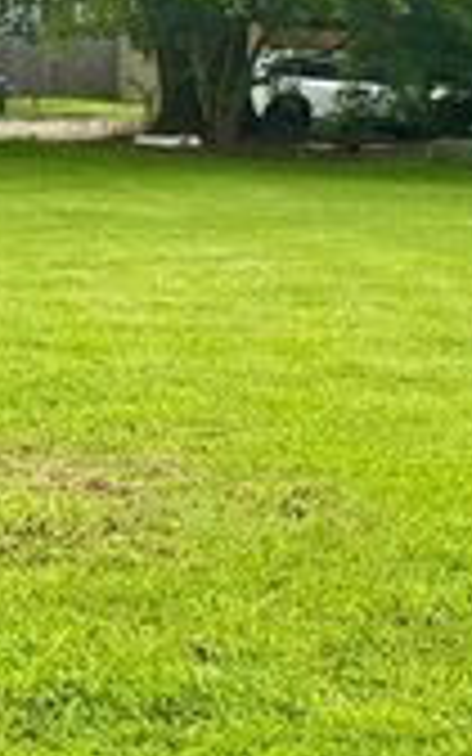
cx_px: 9
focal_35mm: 151
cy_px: 29
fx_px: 3108
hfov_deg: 8.6
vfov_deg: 13.7
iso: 80
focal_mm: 6.76
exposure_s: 1/2146
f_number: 1.78
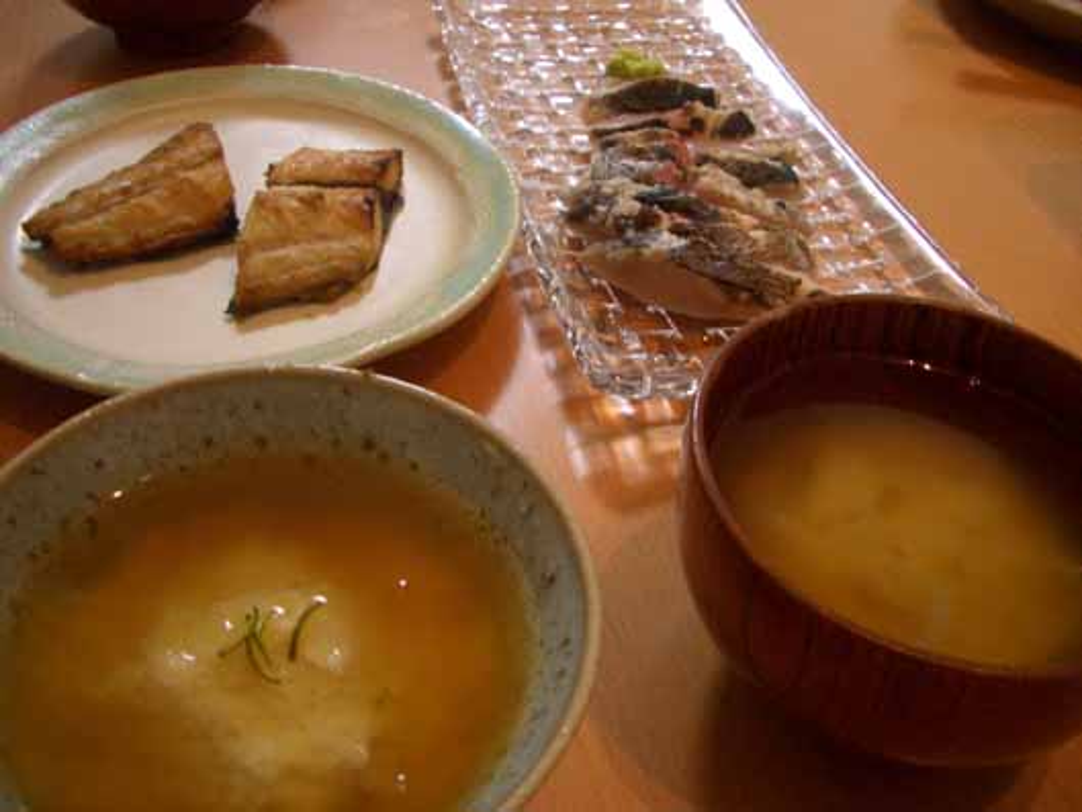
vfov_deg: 40.7
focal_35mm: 35
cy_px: 406
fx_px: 1094
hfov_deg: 52.6
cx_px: 541
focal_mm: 5.8
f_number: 2.6
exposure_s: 1/8
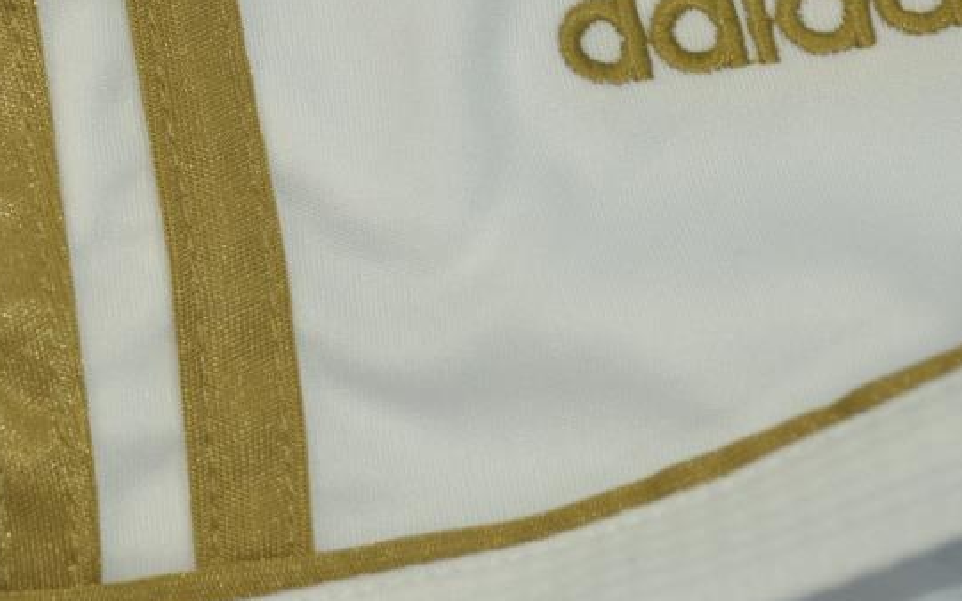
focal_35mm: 122
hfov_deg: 17.0
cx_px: 171
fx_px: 3198
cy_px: 146
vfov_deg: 10.7
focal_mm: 40
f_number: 6.3
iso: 200
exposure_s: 1/100
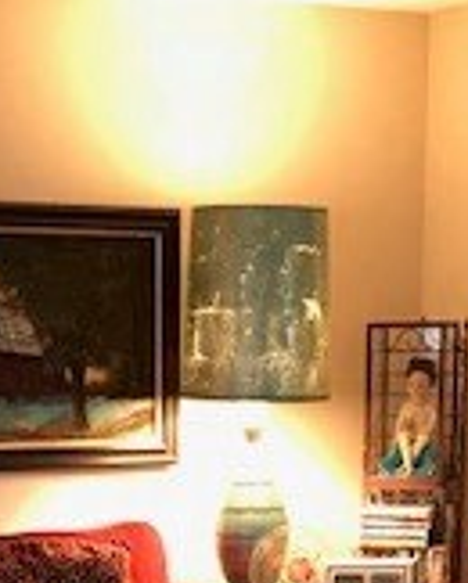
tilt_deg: -13.4
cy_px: 803
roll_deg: +1.1
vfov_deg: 16.6
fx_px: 1866
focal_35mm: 108
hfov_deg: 14.3
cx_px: 187
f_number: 1.8
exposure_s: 1/12
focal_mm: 3.99
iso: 100
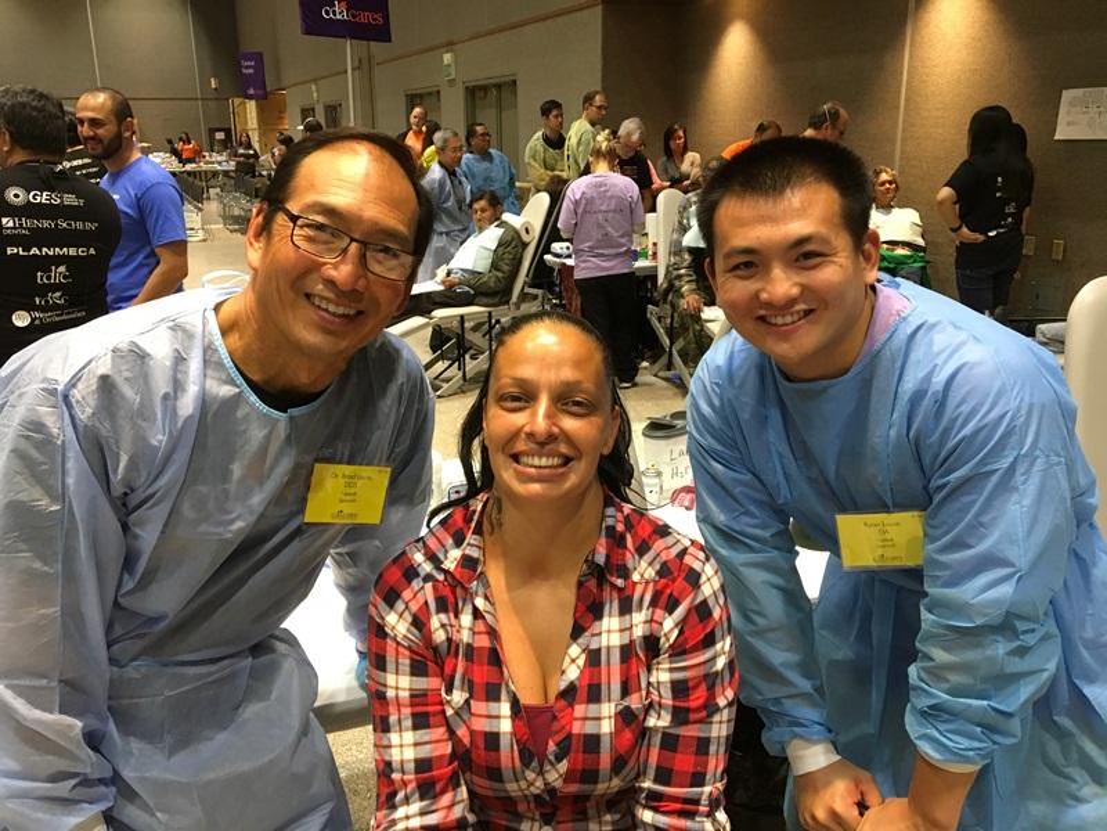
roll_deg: +0.3
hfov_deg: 61.7
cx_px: 554
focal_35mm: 29
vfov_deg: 48.2
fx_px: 927
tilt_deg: -16.8
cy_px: 416
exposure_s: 1/30
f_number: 2.2
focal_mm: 4.15
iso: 160
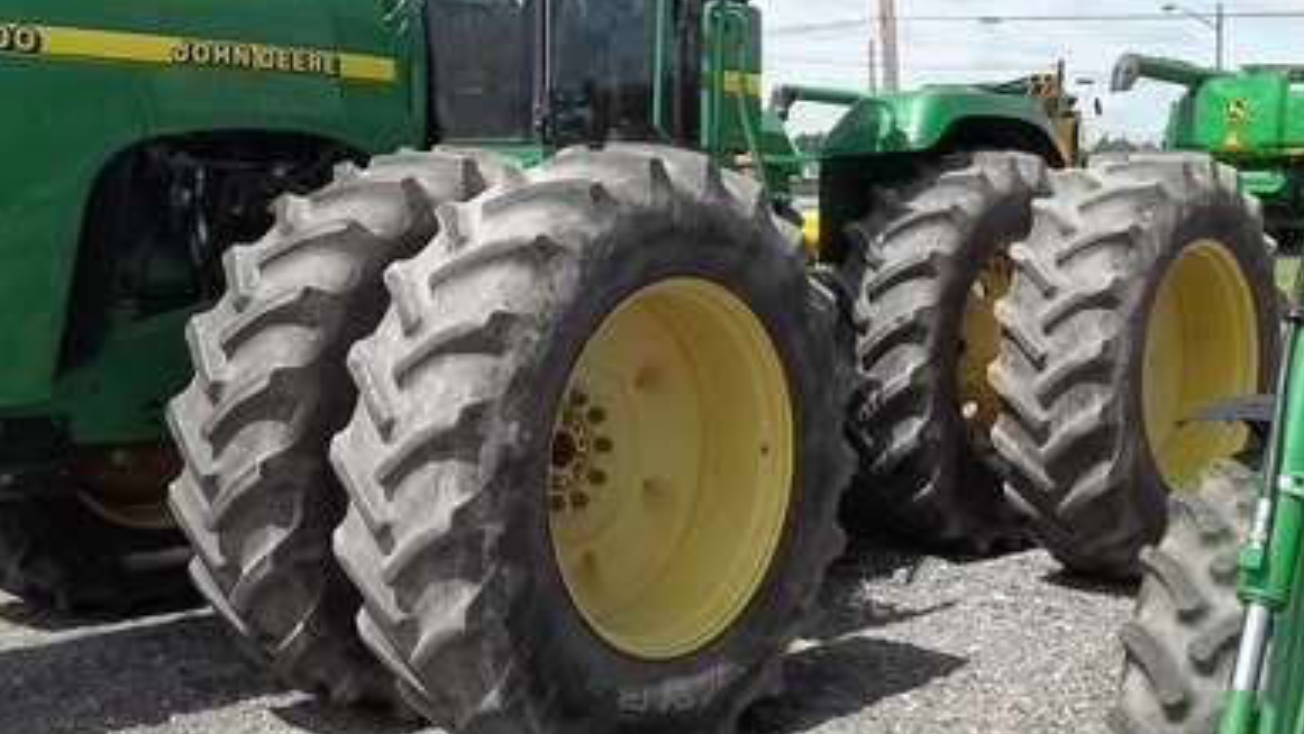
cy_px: 246
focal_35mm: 49
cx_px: 428
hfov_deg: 41.5
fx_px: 1695
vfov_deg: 24.3
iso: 64
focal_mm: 5.7
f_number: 8.8
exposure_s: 1/125
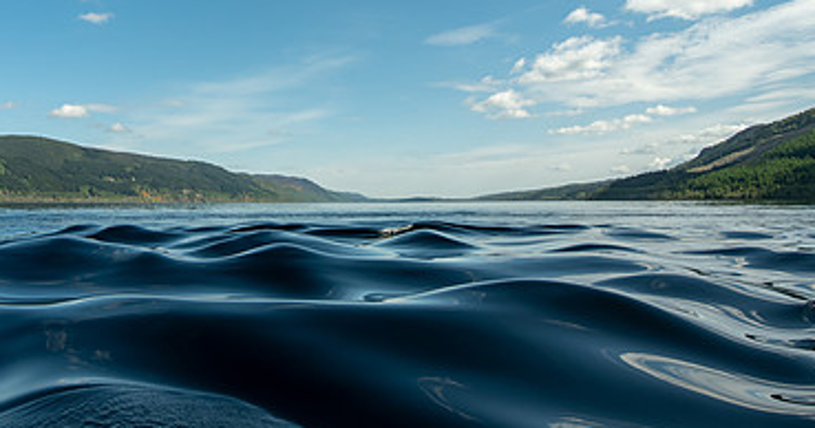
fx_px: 596
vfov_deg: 38.4
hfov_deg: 67.1
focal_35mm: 28
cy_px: 99
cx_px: 281
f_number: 7.1
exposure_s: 1/800
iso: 160
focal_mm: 16
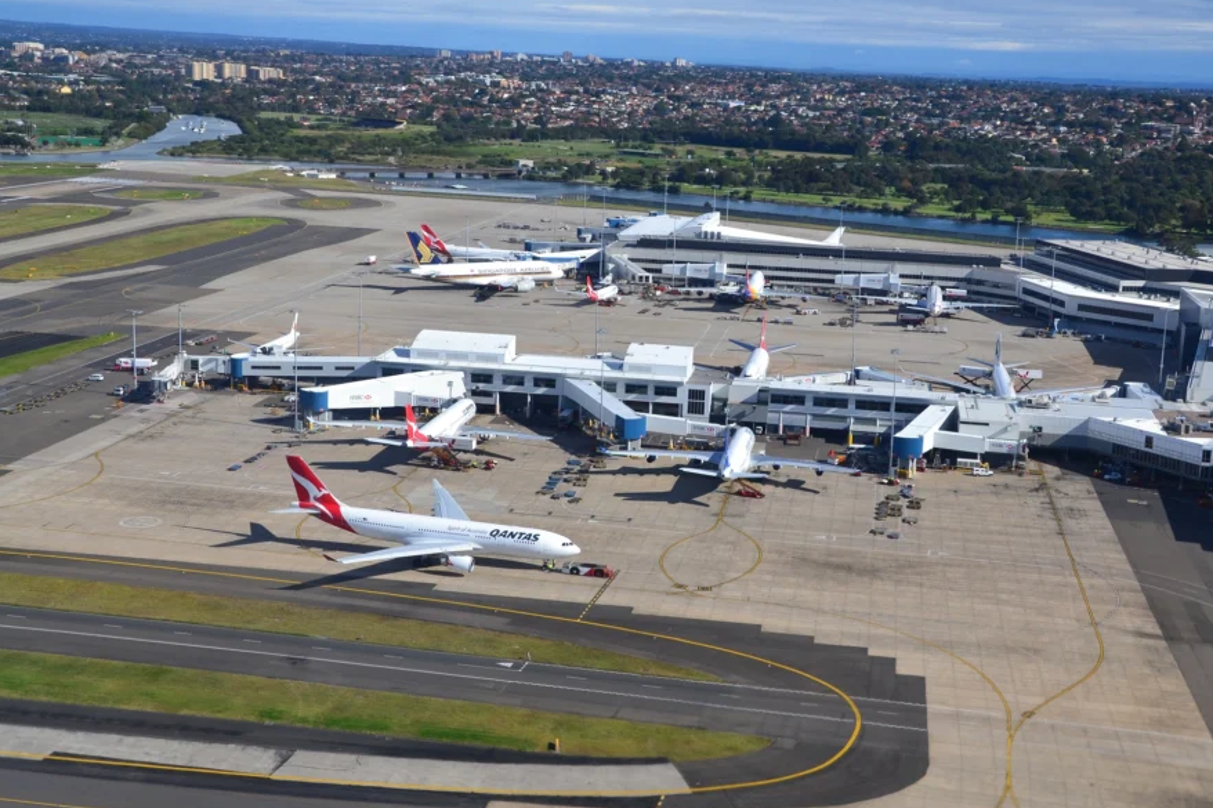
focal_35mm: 49
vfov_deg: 27.5
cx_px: 662
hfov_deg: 40.3
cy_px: 377
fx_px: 1651
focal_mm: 28
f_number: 11
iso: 320
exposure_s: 1/500
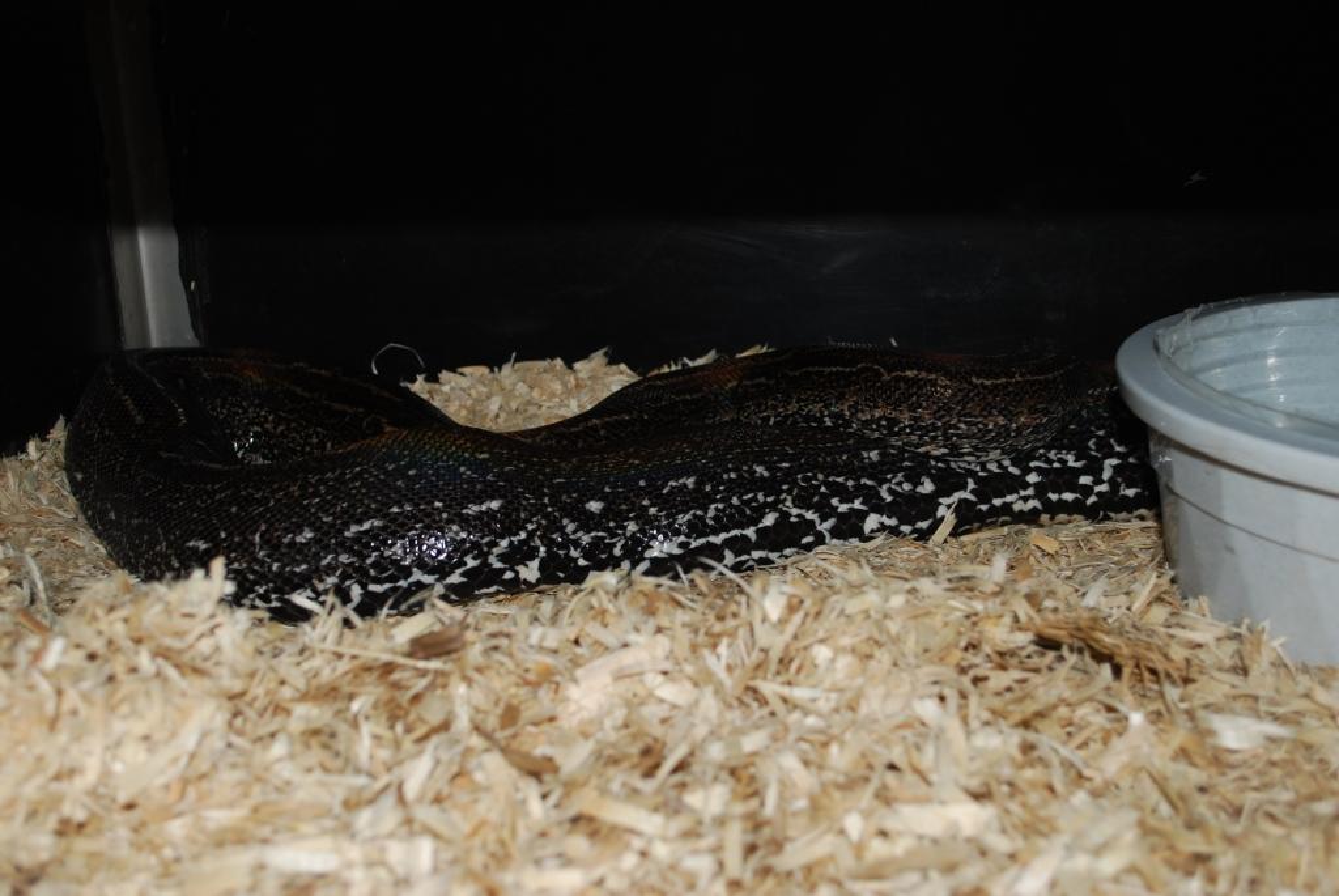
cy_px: 448
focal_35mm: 45
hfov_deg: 43.6
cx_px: 670
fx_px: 1675
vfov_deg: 29.9
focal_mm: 30
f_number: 4.8
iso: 100
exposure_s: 1/125
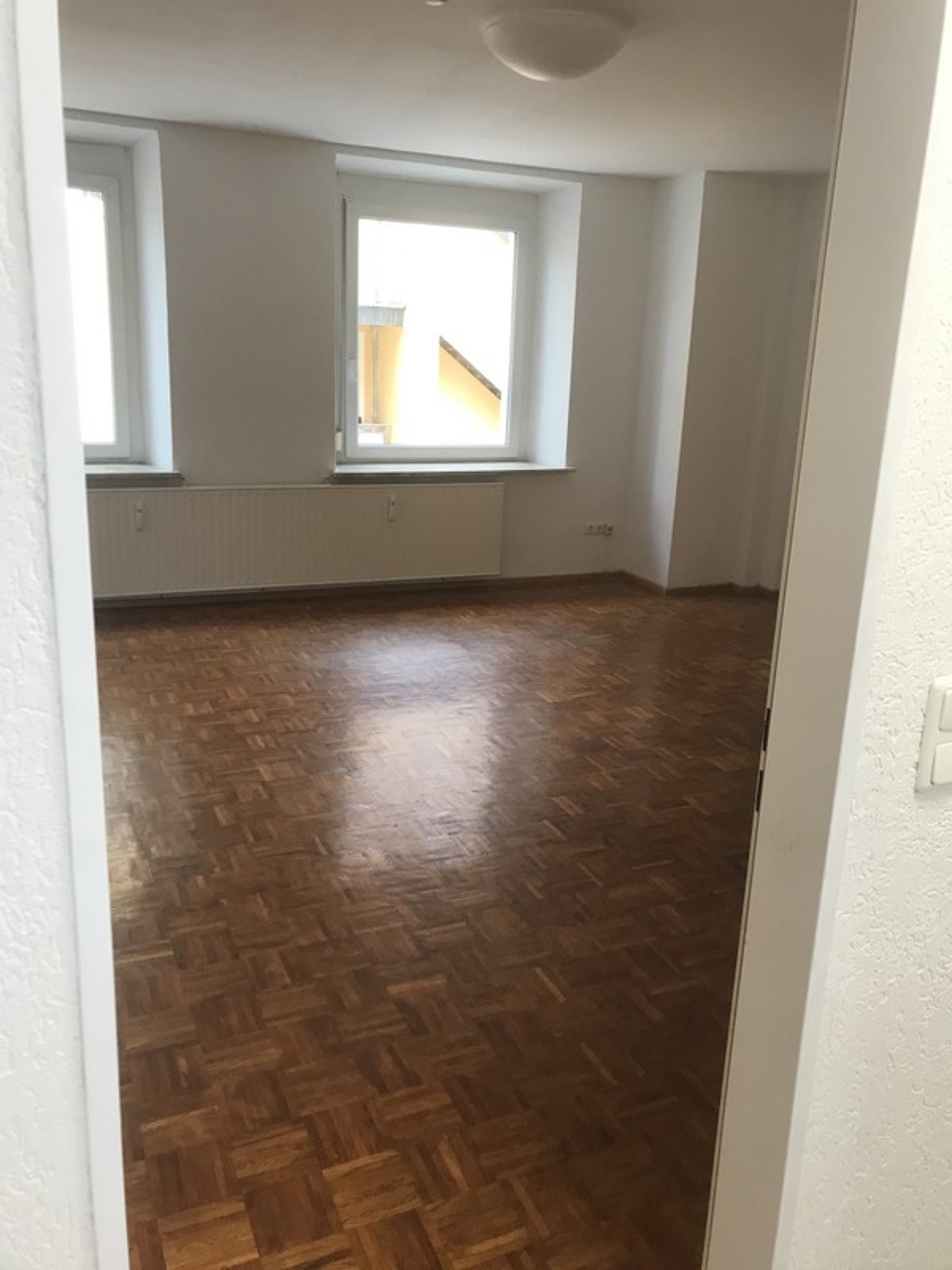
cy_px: 635
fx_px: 1027
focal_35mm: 28
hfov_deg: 49.7
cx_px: 476
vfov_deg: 63.4
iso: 32
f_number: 1.8
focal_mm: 3.99
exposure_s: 1/33
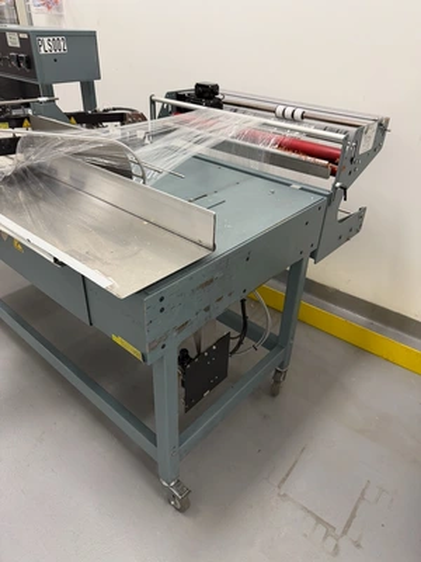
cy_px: 281
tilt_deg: -27.8
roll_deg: -1.7
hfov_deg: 56.8
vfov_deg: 71.6
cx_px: 210
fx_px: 389
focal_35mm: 24
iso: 200
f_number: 1.78
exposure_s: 1/60
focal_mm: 6.76
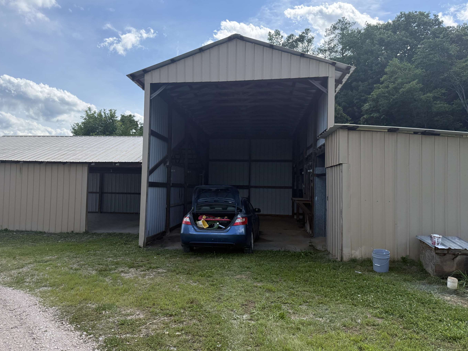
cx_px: 206
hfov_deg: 65.1
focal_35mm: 27
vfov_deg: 51.3
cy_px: 170
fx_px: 365
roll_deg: -1.2
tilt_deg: +4.6
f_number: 1.78
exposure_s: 1/4673
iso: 100
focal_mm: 6.76
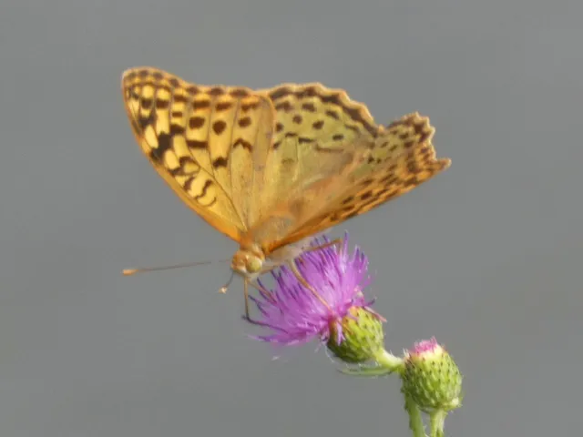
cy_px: 218
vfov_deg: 1.2
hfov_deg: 1.7
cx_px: 292
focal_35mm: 1200
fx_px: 20210
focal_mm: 215
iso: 100
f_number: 5.9
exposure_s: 1/125
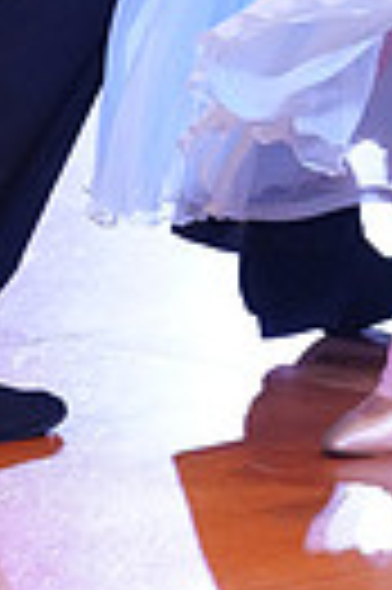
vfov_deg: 3.8
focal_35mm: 536
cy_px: -667
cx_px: 358
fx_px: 8777
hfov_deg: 2.6
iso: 5000
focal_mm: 121
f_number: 2.8
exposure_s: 1/500
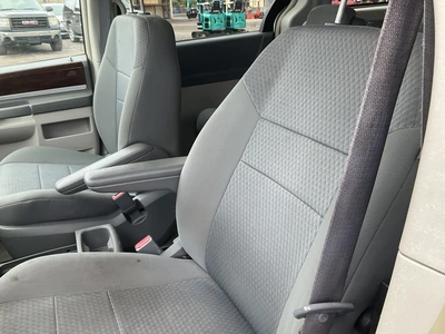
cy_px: 167
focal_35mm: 29
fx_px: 373
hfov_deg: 61.7
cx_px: 222
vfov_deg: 48.2
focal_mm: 3
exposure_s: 1/122
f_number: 1.8
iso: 25
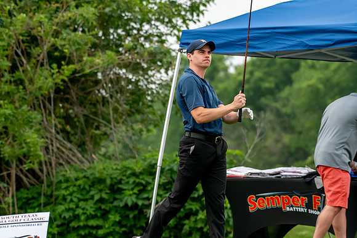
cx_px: 178
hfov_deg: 6.9
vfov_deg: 4.6
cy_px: 119
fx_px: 2976
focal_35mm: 300
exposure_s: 1/2000
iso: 1800
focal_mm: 200
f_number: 5.6
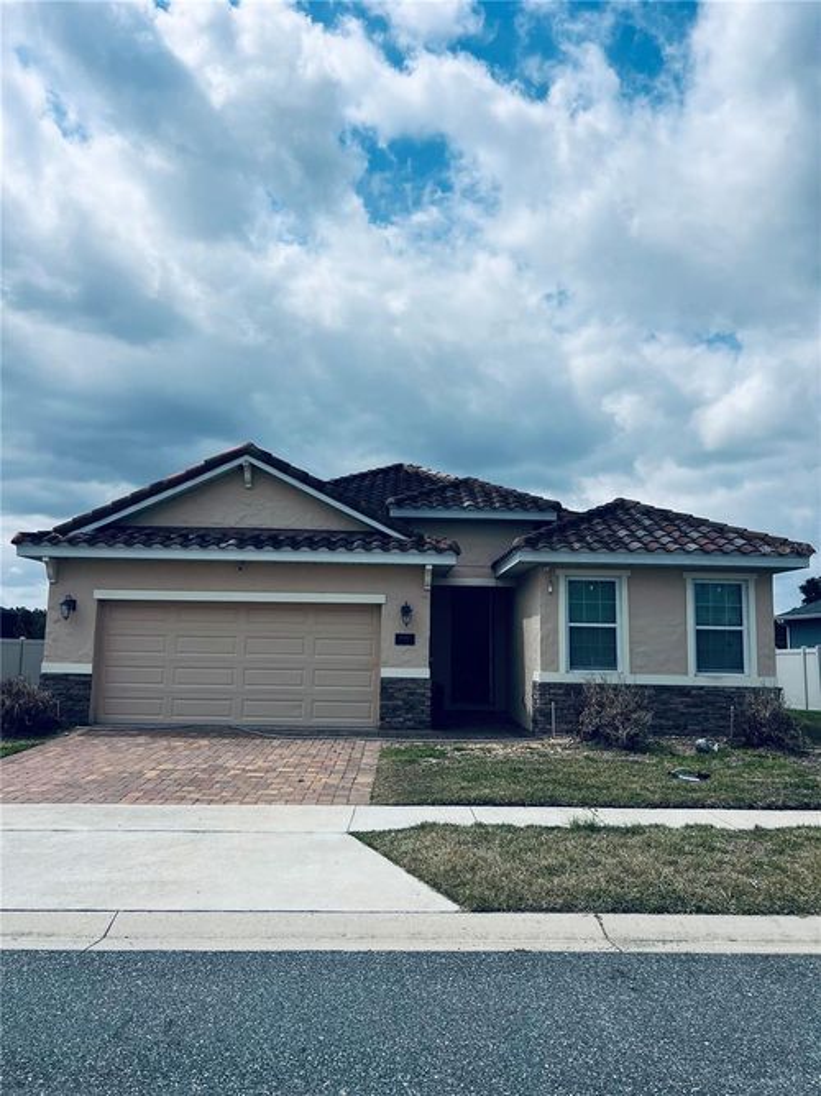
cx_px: 410
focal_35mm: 26
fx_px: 822
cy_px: 548
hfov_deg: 53.0
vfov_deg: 67.3
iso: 50
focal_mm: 5.7
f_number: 1.5
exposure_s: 1/11364
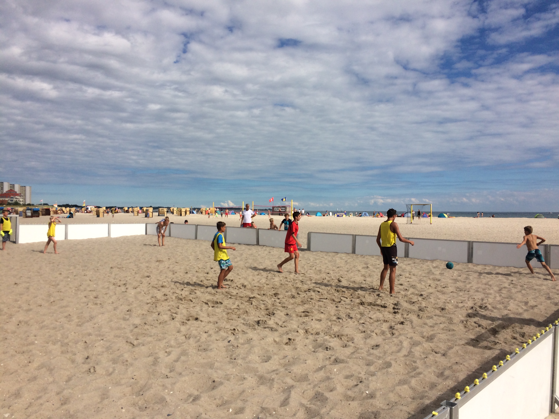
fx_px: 468
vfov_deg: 48.2
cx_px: 280
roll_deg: +0.0
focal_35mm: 29
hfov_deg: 61.7
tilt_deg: +0.4
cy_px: 210
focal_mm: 4.15
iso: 32
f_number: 2.2
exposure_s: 1/4566
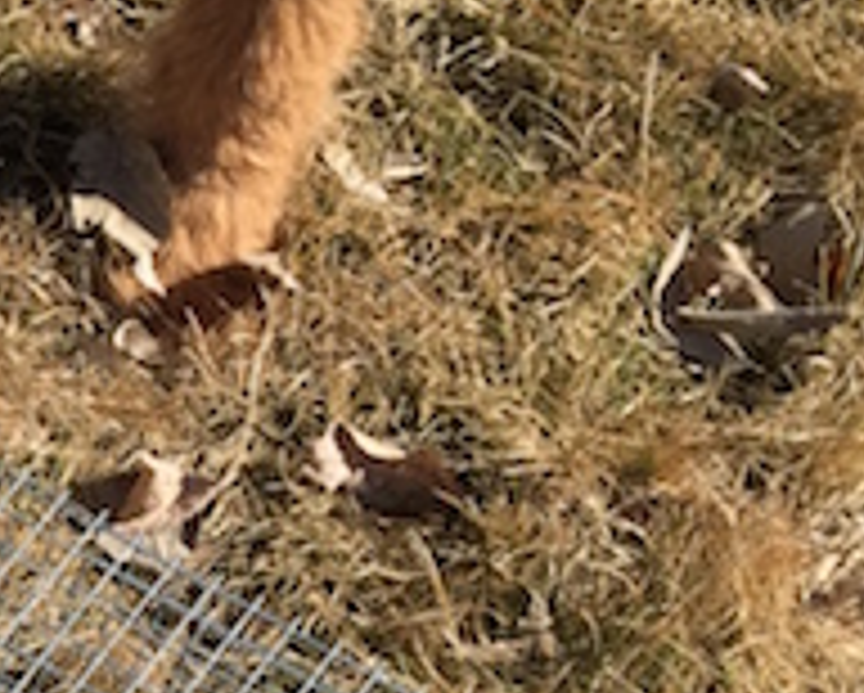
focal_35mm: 118
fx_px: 3020
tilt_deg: -58.1
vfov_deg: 12.5
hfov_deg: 14.2
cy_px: 1017
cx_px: -747
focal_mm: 4.15
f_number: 2.2
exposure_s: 1/1721
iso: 32
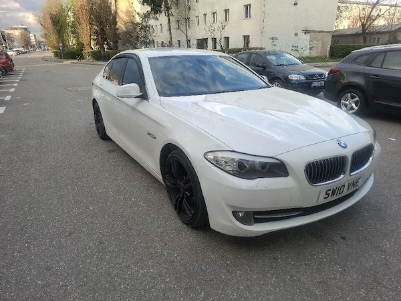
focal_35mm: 23
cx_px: 200
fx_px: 266
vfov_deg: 58.9
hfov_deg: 73.9
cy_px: 150
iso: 50
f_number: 1.8
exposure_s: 1/222
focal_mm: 5.54
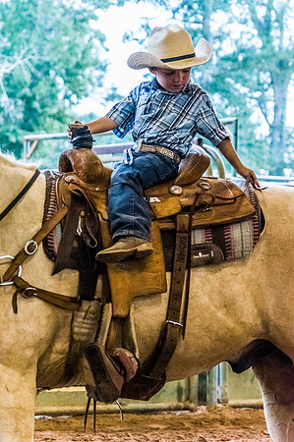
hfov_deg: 8.3
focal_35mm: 165
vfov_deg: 12.5
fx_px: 2026
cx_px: 147
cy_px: 221
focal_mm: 110
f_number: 6.3
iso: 6400
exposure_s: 1/125
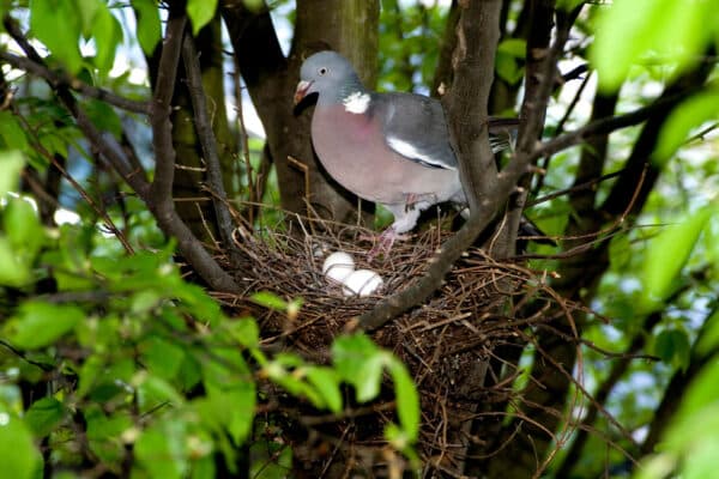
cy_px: 240
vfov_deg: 6.8
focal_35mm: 202
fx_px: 4044
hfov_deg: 10.2
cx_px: 360
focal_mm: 135
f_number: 5.6
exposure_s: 1/60
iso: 100
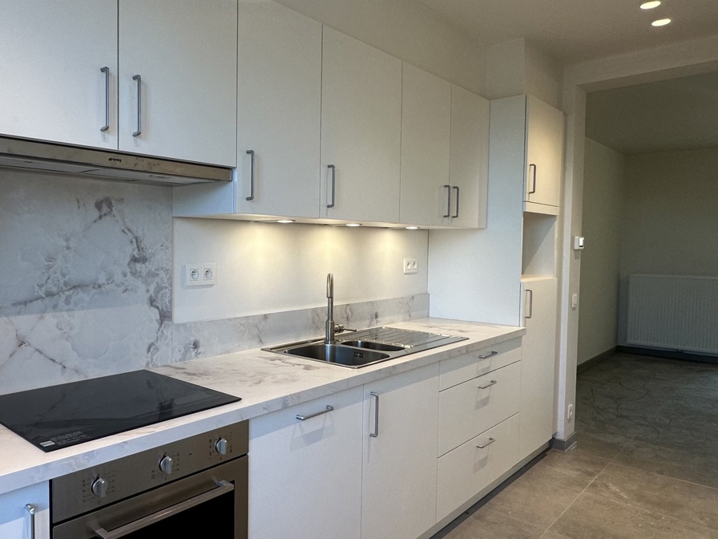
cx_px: 236
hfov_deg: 67.4
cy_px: 268
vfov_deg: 54.9
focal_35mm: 25
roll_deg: -1.0
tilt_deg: -3.2
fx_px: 519
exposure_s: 1/100
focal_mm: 2.22
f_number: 2.2
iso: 100
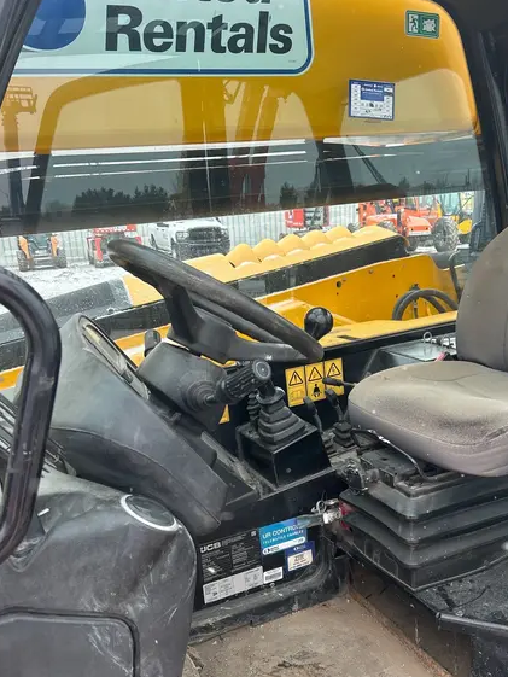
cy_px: 404
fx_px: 665
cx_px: 316
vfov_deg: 53.6
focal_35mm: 34
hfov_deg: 41.5
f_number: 1.5
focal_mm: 5.7
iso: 64
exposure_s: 1/121
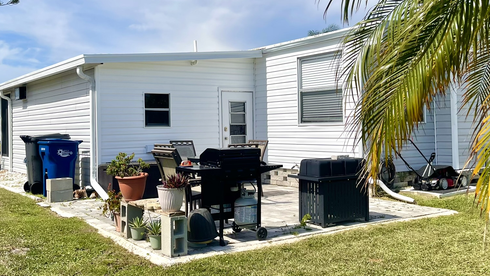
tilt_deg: +6.4
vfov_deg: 31.7
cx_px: 195
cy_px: 87
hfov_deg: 53.6
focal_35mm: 37
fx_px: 481
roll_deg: +0.4
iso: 32
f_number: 1.6
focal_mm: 5.1
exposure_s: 1/5618
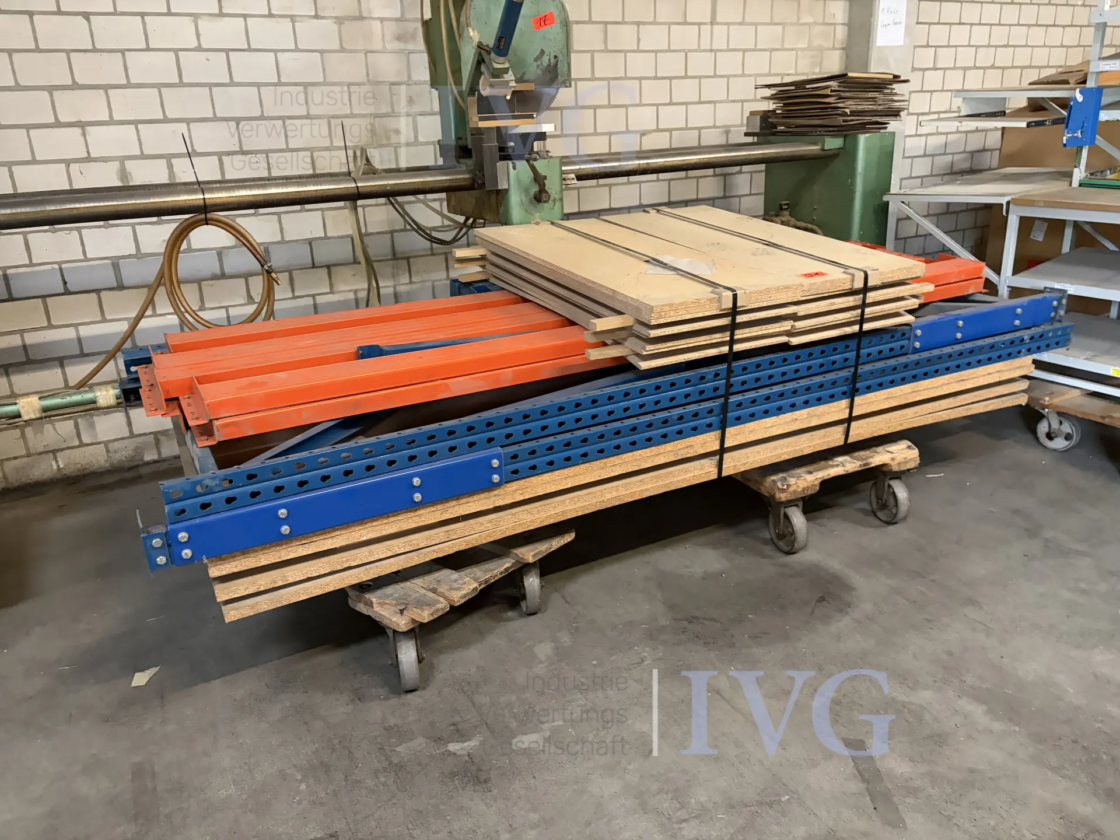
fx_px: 841
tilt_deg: -18.8
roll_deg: +2.4
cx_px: 560
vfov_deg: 53.1
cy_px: 420
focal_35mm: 26
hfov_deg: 67.3
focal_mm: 5.96
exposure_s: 1/33
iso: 640
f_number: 1.6
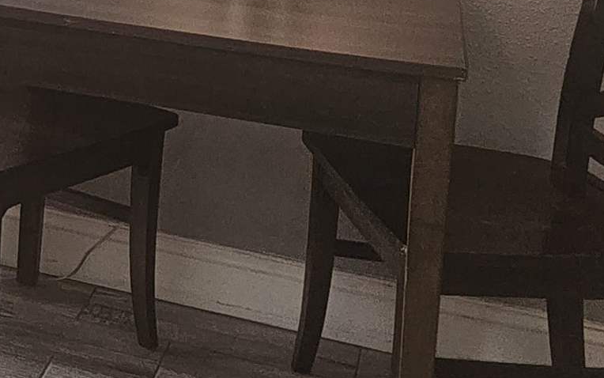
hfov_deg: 18.6
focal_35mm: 98
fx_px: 1614
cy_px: -252
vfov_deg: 12.4
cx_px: -323
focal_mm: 6.3
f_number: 1.7
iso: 100
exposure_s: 1/60
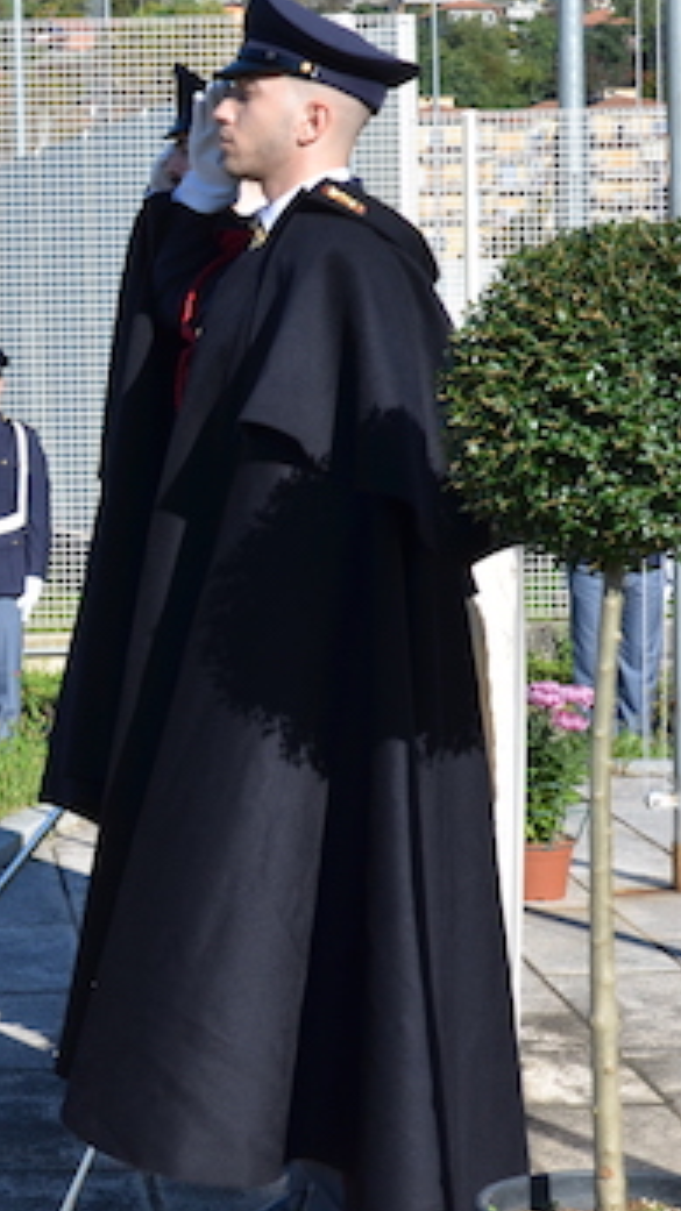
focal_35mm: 95
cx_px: -307
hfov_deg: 12.2
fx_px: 3052
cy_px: 534
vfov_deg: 22.4
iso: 200
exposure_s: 1/400
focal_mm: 30
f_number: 10
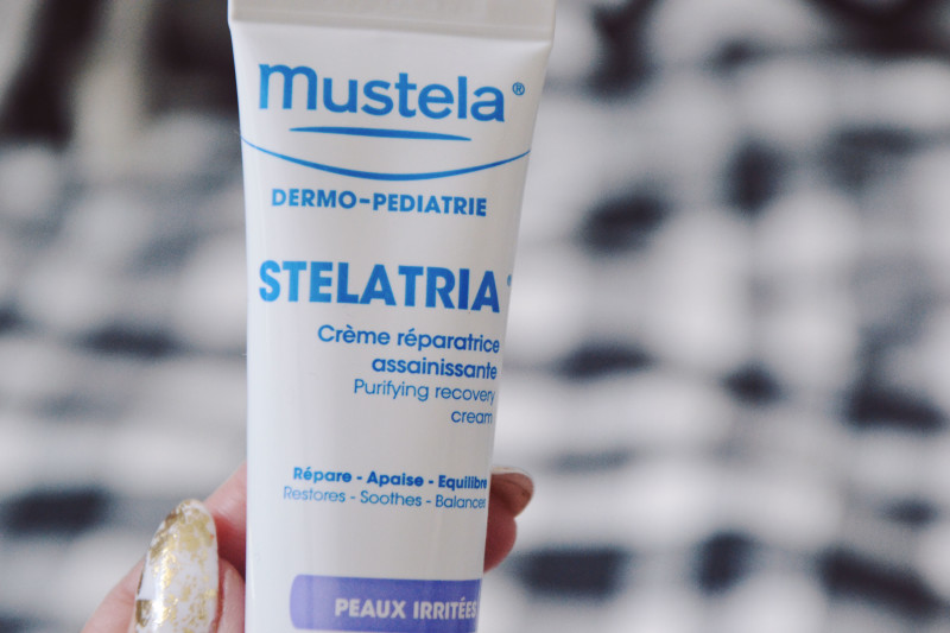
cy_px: 316
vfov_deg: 8.7
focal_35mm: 158
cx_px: 475
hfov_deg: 13.0
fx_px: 4155
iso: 1600
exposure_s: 1/60
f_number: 5.6
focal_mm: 105
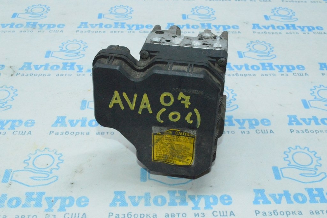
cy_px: 109
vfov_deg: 28.0
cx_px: 164
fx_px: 436
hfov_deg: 41.1
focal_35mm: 48
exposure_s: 1/200
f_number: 16
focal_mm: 32
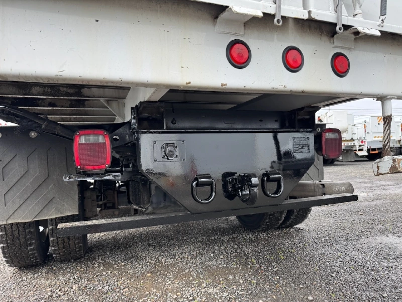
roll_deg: +2.9
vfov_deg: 56.8
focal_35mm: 24
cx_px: 201
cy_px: 151
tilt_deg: -0.6
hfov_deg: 71.6
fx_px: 279
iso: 80
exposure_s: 1/756
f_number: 1.78
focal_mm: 6.76
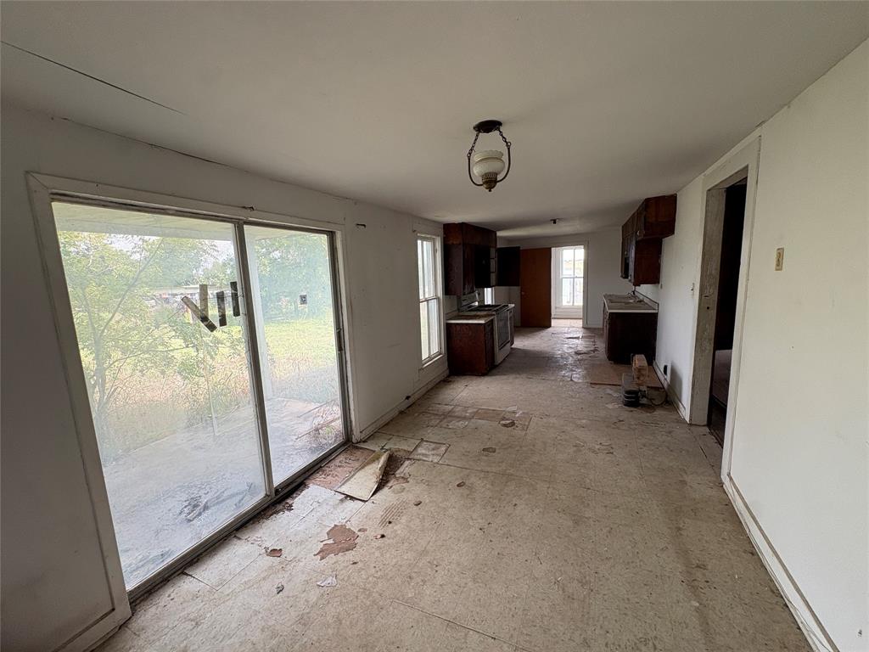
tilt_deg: -8.6
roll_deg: +4.1
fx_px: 351
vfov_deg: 85.7
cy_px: 326
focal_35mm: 14
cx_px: 434
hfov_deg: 102.1
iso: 50
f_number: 2.2
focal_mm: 2.22
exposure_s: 1/99
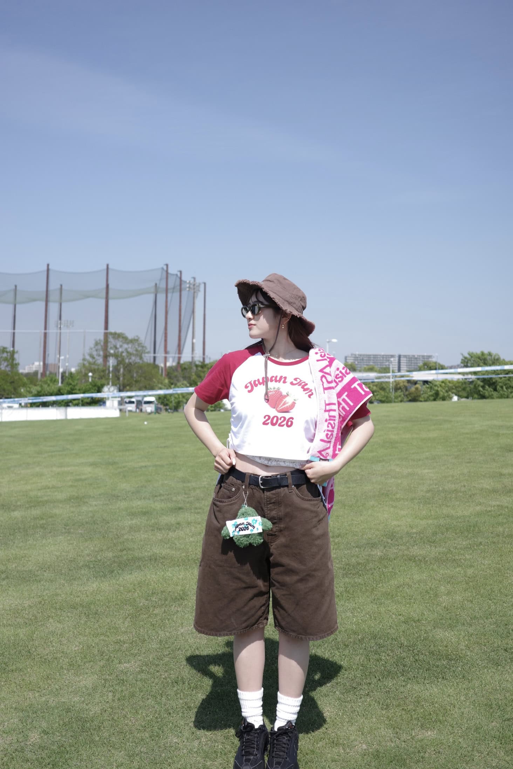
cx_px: 256
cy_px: 384
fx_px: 855
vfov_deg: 48.5
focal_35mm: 40
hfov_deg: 33.4
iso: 100
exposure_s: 1/1600
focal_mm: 26
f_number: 2.8
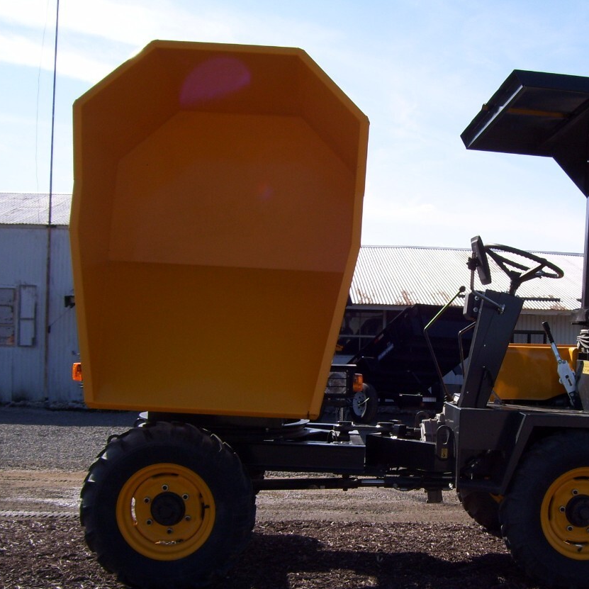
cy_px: 340
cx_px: 398
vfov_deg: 34.6
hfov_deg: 34.3
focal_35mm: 49
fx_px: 943
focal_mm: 6
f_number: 4.8
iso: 80
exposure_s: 1/400
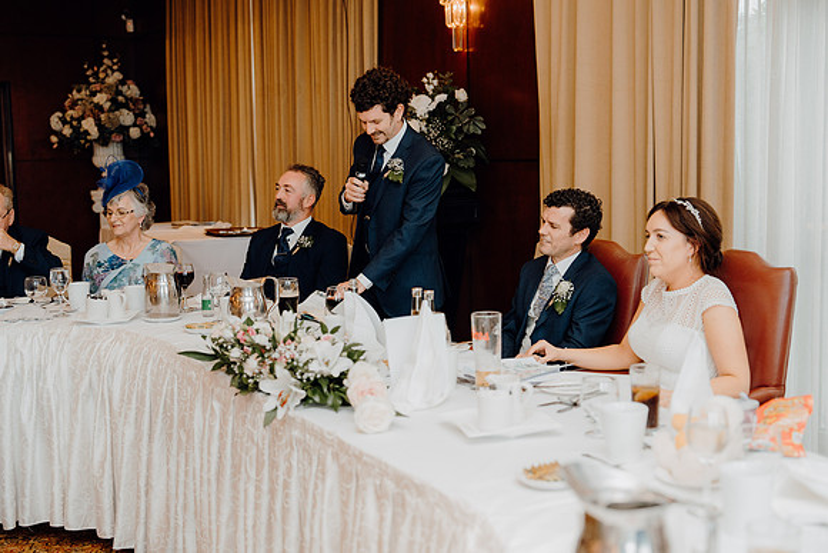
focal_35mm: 48
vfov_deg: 28.1
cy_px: 276
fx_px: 1104
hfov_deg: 41.1
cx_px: 414
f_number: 2.8
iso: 1250
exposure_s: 1/200
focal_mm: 48
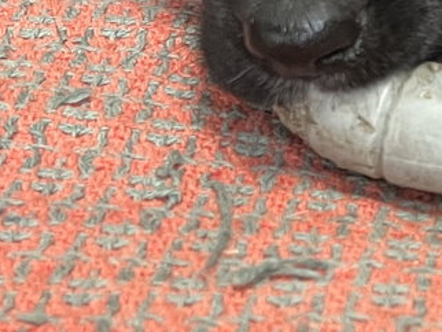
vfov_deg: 11.4
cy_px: -11
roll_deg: -2.1
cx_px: 715
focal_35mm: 129
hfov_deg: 14.0
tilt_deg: -25.0
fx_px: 1648
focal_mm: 5.1
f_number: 1.6
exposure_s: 1/60
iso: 250
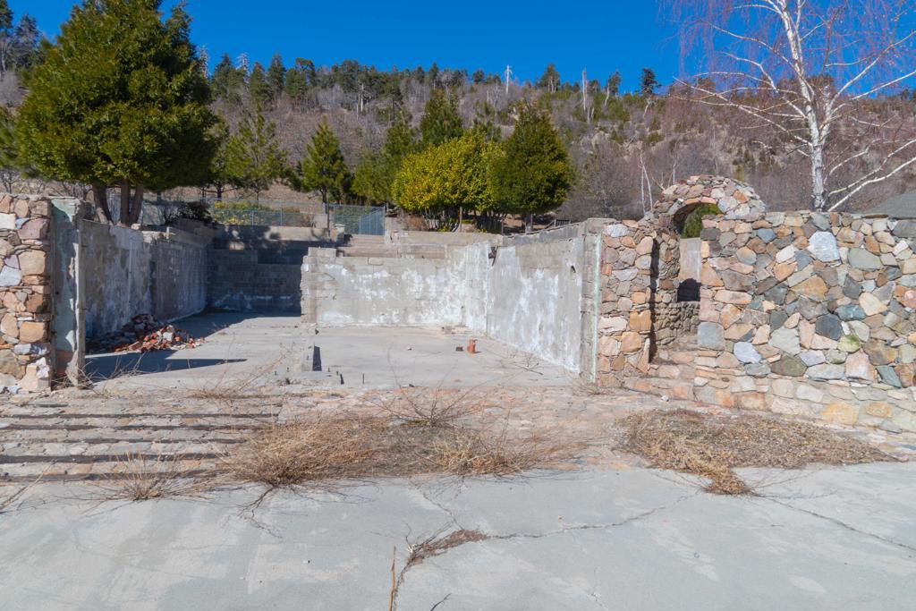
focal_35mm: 27
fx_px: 687
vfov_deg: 47.9
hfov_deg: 67.4
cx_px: 458
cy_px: 306
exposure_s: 1/100
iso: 100
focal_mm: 18
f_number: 14
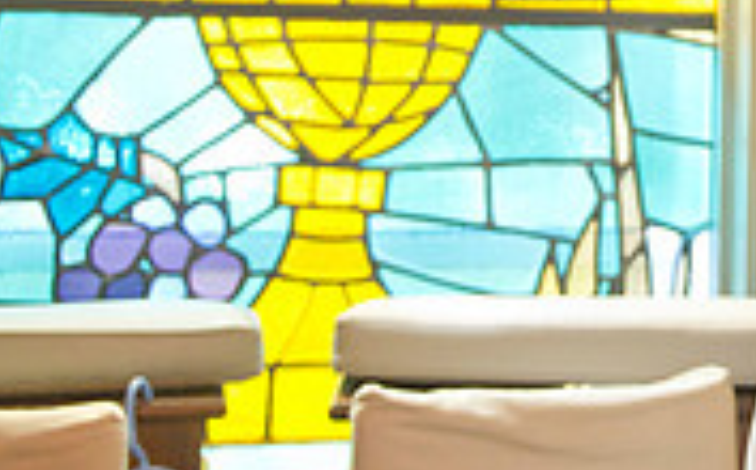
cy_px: -98
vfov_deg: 13.1
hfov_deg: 20.2
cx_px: 880
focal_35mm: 97
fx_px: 1995
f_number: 2.8
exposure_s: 1/160
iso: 2000
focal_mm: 29
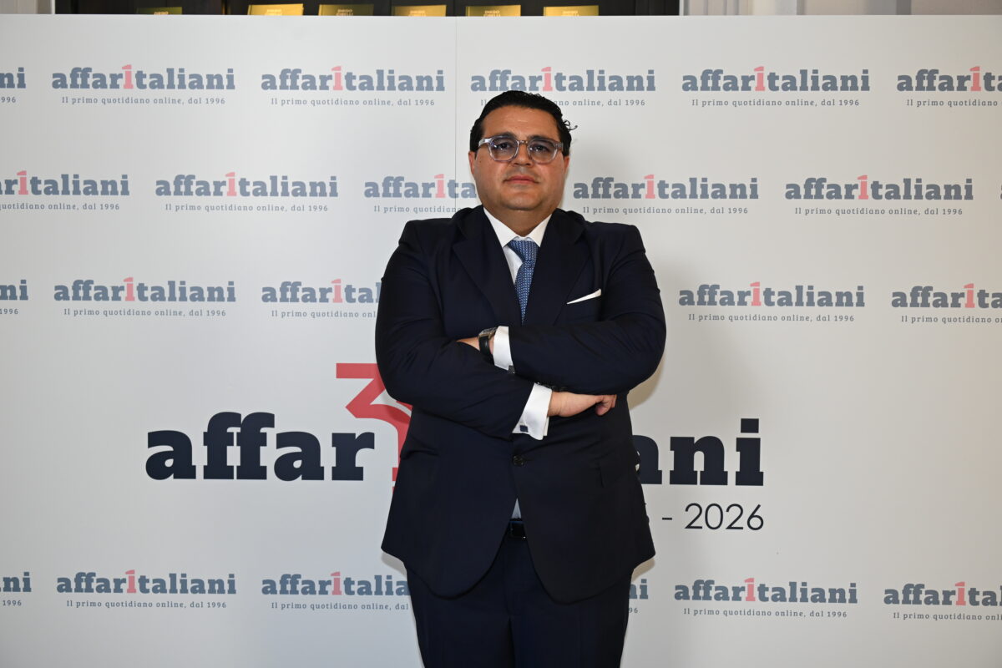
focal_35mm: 35
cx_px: 501
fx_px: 974
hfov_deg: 54.4
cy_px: 334
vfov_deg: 37.9
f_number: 5.6
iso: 800
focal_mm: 35
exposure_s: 1/125
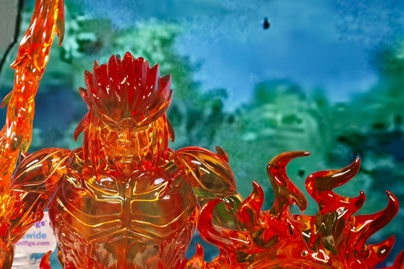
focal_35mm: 80
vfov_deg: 17.0
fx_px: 898
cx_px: 94
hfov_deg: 25.0
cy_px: 188
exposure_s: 1/100
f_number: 1.67
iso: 50
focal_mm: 6.62
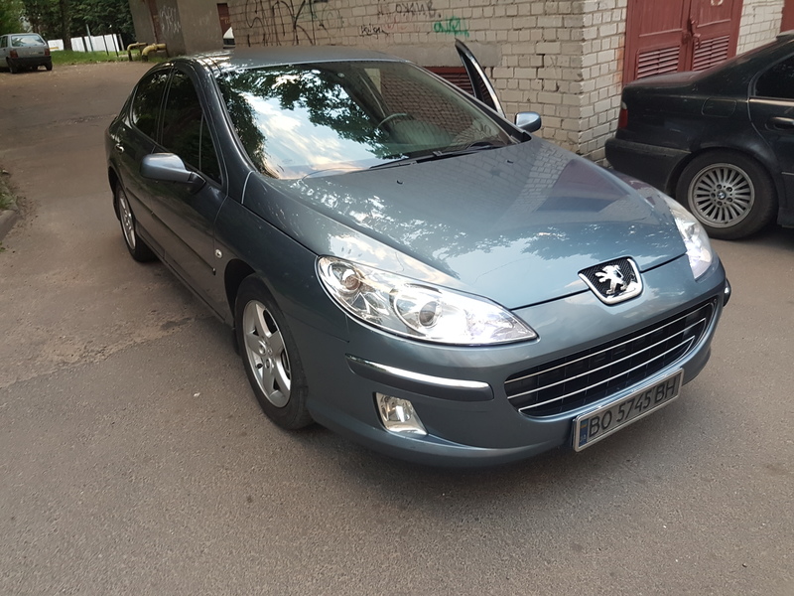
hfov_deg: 67.3
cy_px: 298
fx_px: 596
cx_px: 397
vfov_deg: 53.1
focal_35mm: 26
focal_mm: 4.2
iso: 80
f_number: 1.7
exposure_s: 1/50
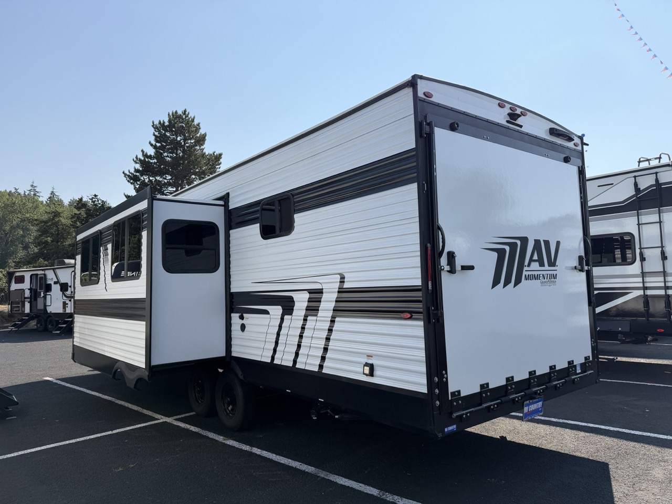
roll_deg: +2.2
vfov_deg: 56.8
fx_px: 466
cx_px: 336
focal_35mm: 24
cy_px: 252
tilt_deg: +8.7
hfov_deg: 71.6
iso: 80
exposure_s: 1/4167
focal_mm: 6.76
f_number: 1.78
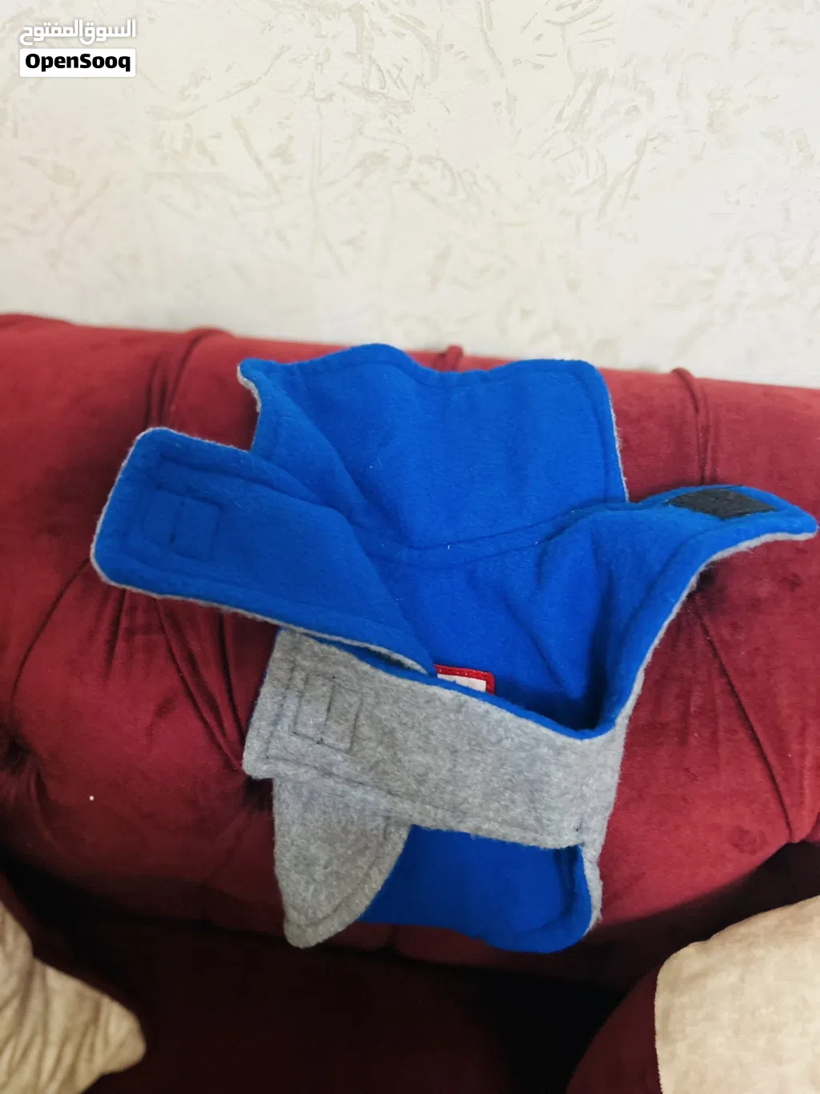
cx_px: 410
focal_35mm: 26
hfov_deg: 53.1
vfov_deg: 67.3
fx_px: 821
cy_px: 547
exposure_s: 1/50
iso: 500
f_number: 1.5
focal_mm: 5.7
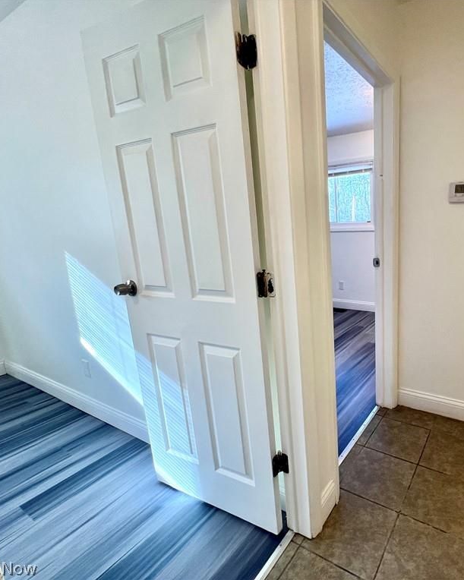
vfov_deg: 89.6
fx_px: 292
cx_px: 346
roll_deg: +2.0
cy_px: 289
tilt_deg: -12.2
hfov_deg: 71.8
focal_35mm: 17
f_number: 1.8
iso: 125
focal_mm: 1.57
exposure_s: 1/120
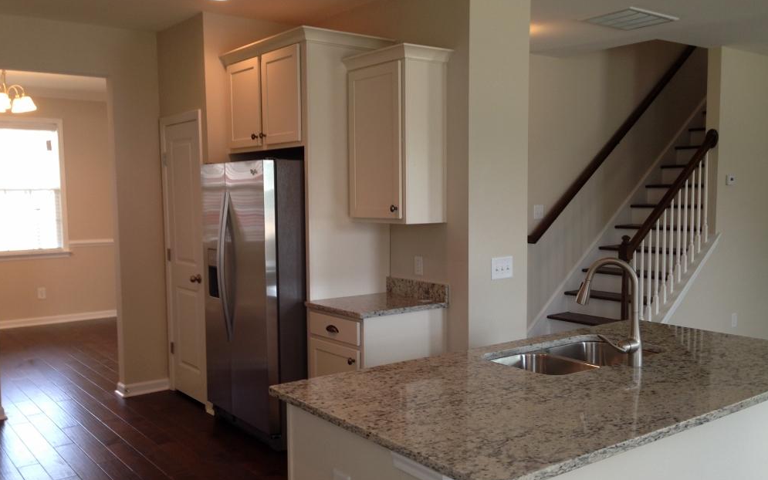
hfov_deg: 54.0
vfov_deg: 35.3
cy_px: 254
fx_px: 754
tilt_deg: -5.3
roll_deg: -0.3
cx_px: 380
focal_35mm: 36
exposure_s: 1/24
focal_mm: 4.12
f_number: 2.4
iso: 50
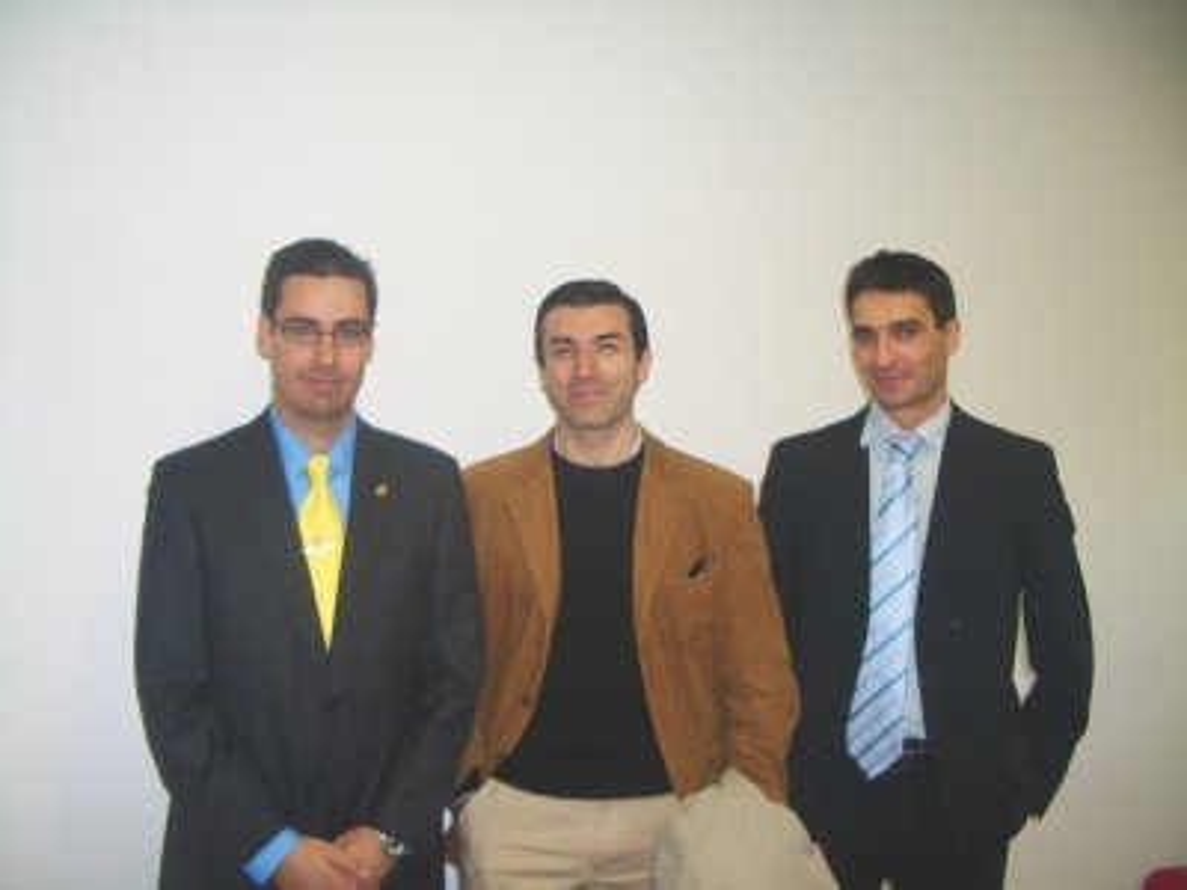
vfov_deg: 40.7
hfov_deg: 52.6
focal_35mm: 35
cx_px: 594
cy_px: 445
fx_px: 1200
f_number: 2.6
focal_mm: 5.8
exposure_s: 1/60
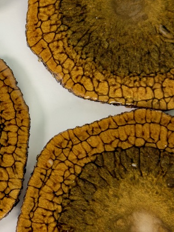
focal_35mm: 71
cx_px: 29
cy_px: 88
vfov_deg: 27.3
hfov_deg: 20.4
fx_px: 476
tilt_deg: -76.5
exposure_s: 1/146
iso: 50
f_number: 1.78
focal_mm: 6.76
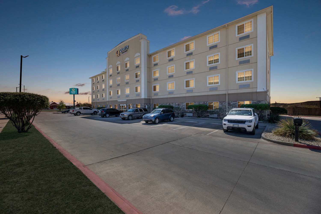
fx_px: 125
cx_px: 160
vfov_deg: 81.2
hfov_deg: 104.3
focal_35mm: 14
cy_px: 107
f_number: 5.6
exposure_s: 1/500
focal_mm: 14
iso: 400
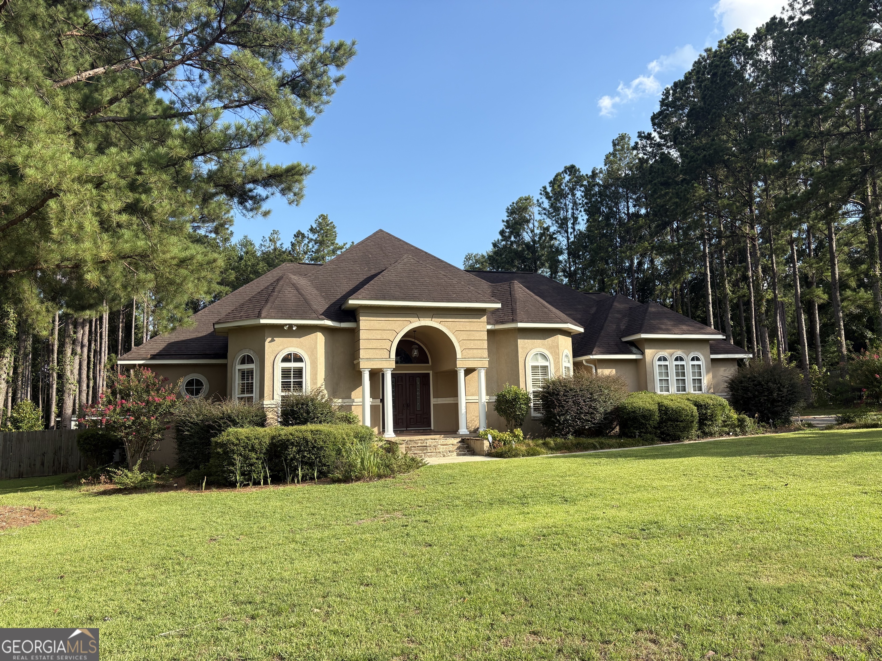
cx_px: 441
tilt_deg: +6.9
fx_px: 662
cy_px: 330
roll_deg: +1.8
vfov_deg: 53.1
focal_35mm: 26
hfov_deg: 67.3
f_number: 1.6
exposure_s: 1/1550
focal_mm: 5.96
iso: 50
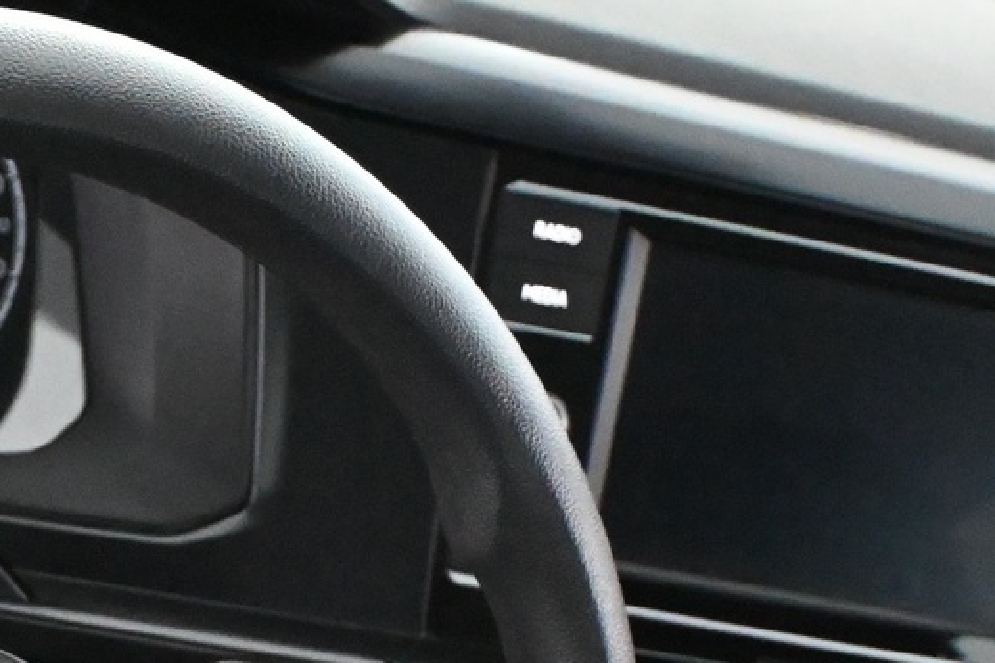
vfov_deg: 10.3
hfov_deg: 15.2
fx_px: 3620
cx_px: -132
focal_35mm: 131
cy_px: 847
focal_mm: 28
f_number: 4.5
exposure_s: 1/60
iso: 10000
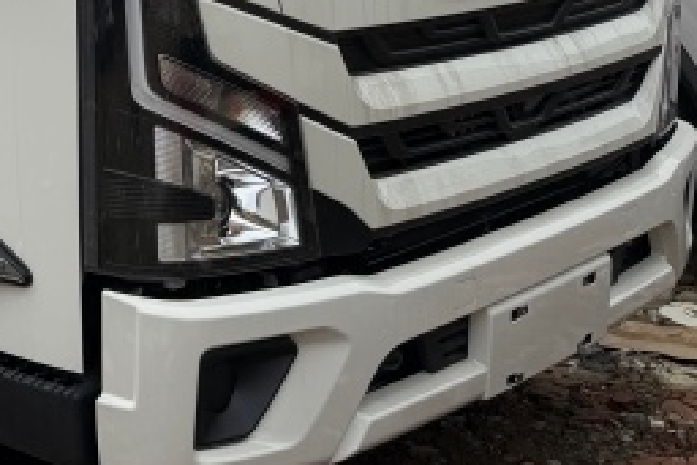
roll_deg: +1.3
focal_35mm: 78
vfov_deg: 16.6
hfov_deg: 22.8
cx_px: -234
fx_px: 1511
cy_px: -139
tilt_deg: +0.0
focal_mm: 6.76
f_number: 1.78
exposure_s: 1/1410
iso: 80
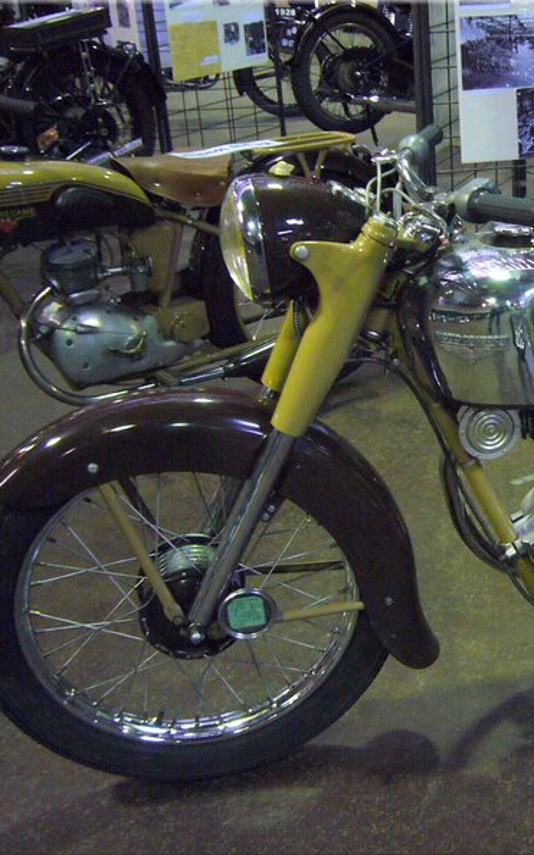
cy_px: 429
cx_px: 548
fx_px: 1165
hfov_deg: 24.5
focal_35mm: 50
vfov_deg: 40.3
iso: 200
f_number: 3
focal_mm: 5.7
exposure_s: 1/8
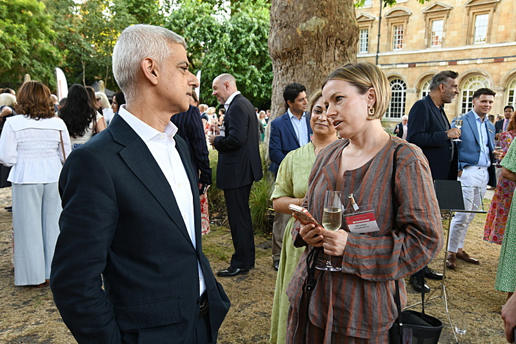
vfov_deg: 38.9
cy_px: 172
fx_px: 487
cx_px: 258
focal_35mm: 34
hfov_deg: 55.8
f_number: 6.3
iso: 400
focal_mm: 34
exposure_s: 1/30
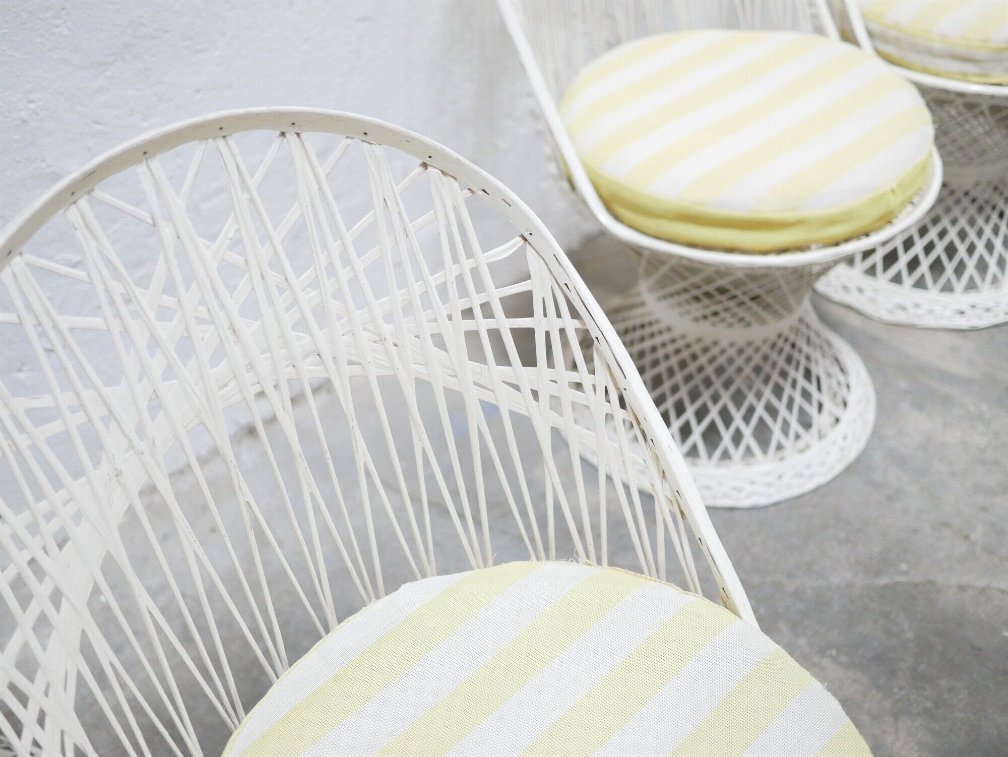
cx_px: 504
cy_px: 378
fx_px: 1165
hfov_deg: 46.8
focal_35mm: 40
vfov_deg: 36.0
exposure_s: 1/60
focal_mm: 20
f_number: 1.7
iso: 2000
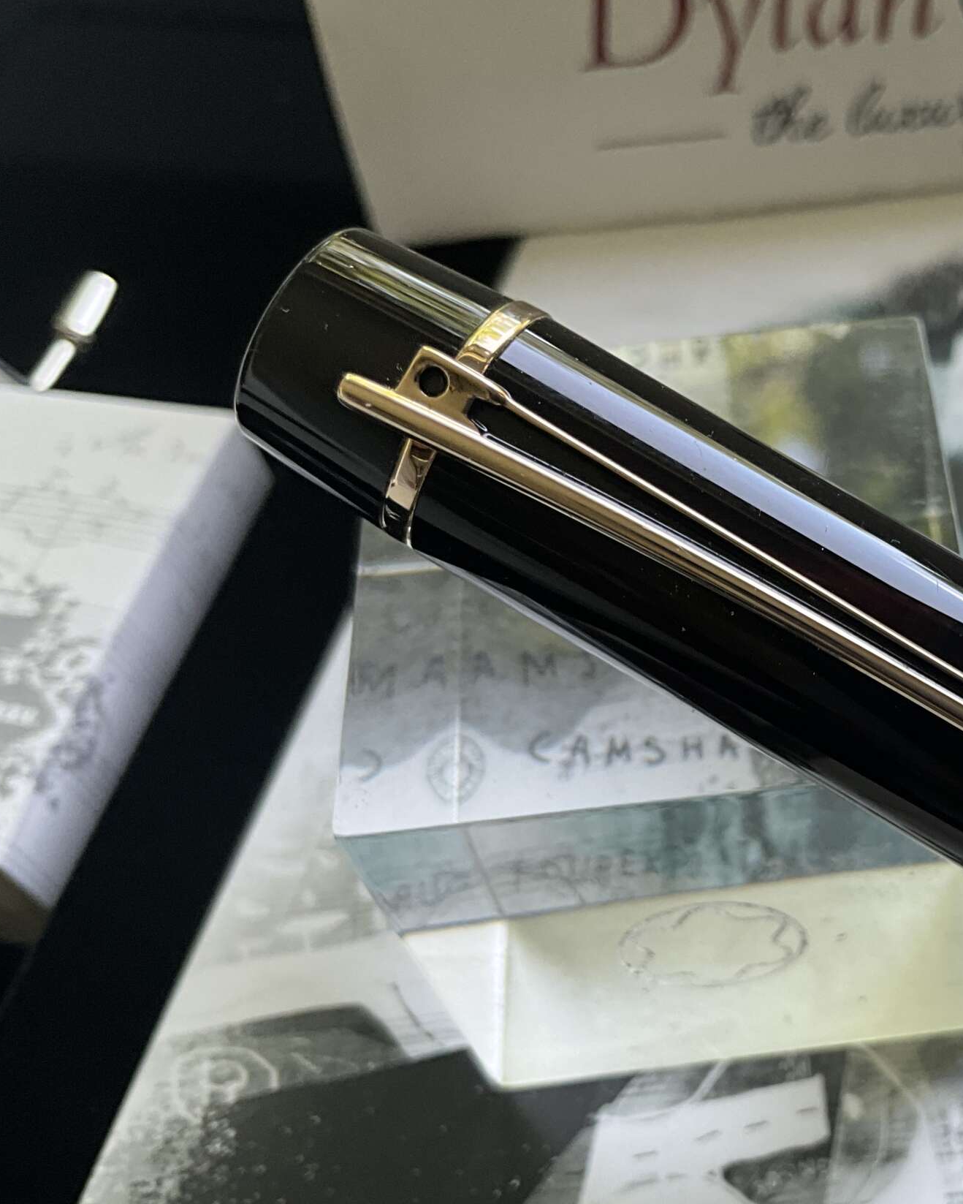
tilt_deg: -56.1
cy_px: 695
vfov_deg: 41.9
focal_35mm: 44
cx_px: 924
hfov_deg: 31.9
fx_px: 1567
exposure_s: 1/122
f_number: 1.8
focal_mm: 3
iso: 40
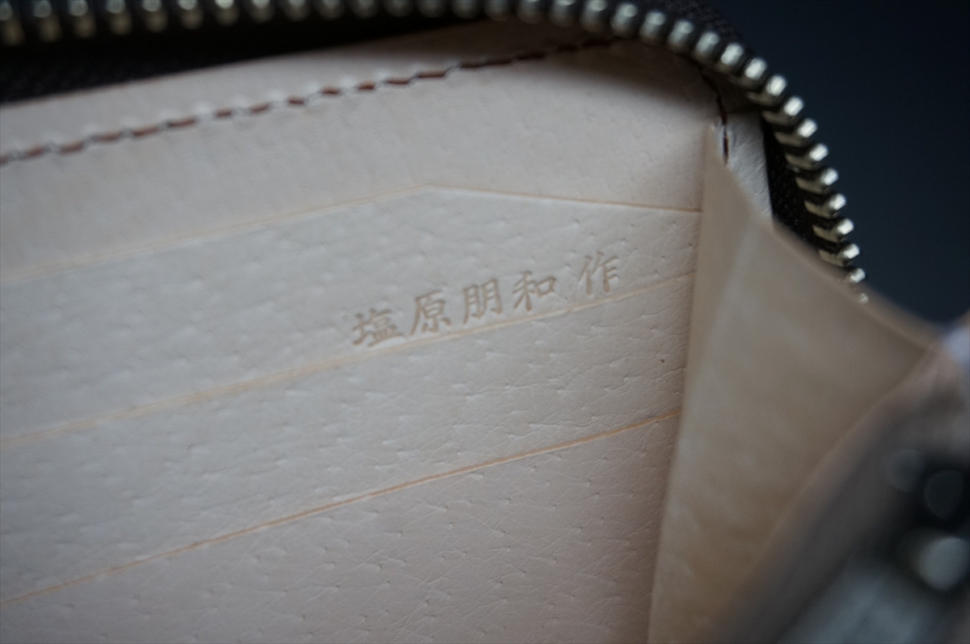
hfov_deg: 41.2
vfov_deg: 28.0
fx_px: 1291
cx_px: 485
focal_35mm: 48
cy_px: 322
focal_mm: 32
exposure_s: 1/160
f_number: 5
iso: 500
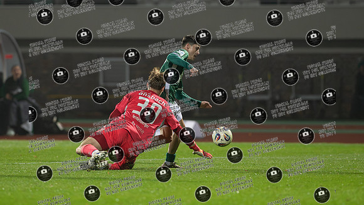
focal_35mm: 476
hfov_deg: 4.5
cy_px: 69
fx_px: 4591
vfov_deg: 2.6
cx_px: 148
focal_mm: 300
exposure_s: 1/1250
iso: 4000
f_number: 3.5
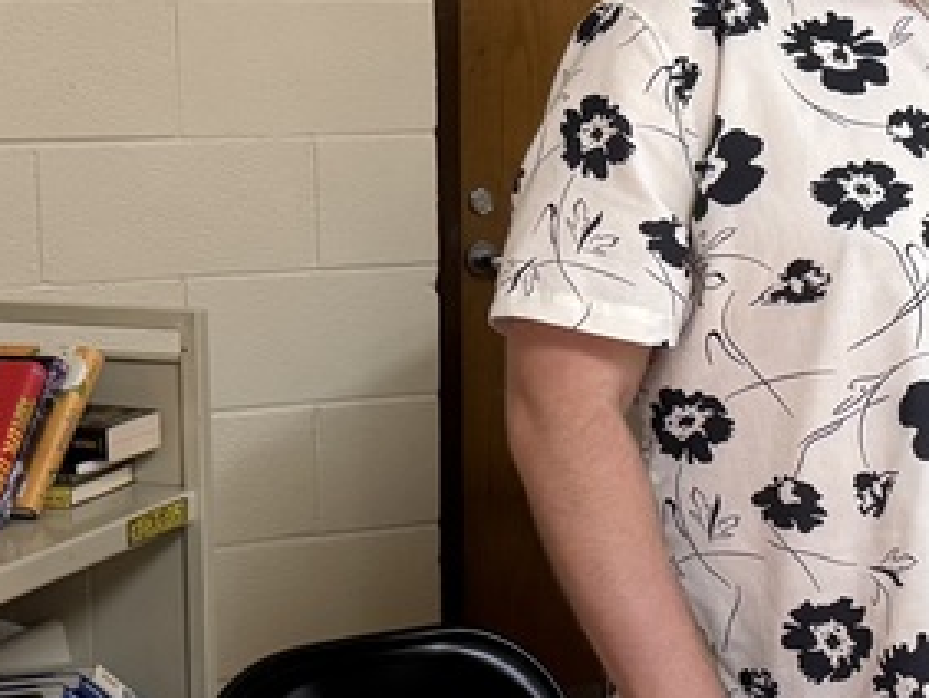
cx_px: 642
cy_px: 336
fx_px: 2337
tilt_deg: -9.2
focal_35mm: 87
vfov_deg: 17.0
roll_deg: +0.5
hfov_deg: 22.4
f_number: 1.78
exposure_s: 1/60
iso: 400
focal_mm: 6.76
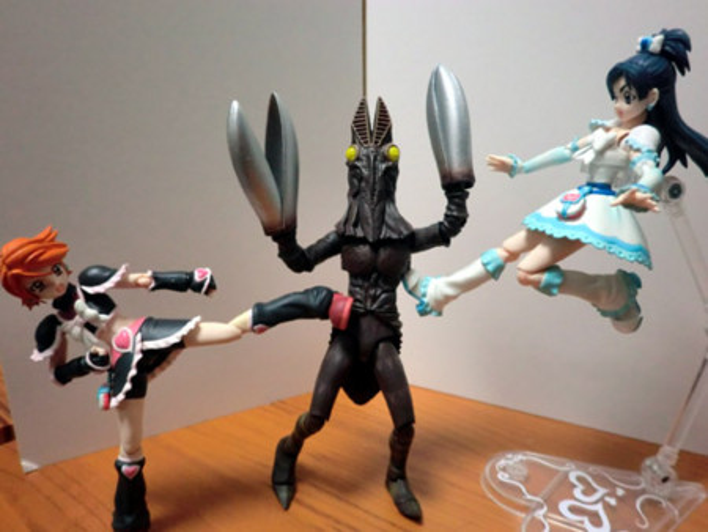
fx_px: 532
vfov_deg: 53.1
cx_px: 354
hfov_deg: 67.3
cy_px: 266
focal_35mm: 26
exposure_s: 1/60
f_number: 2.8
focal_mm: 4.7
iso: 400
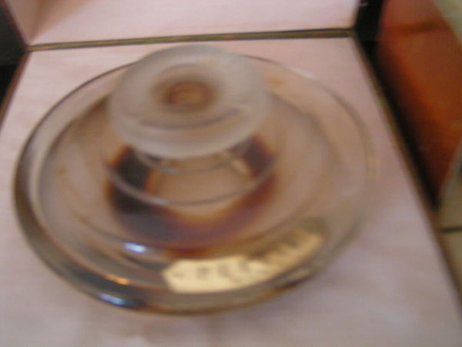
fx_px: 507
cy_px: 174
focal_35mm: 38
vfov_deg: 37.7
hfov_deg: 49.0
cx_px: 231
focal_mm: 5.8
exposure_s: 1/6
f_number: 2.8
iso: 200
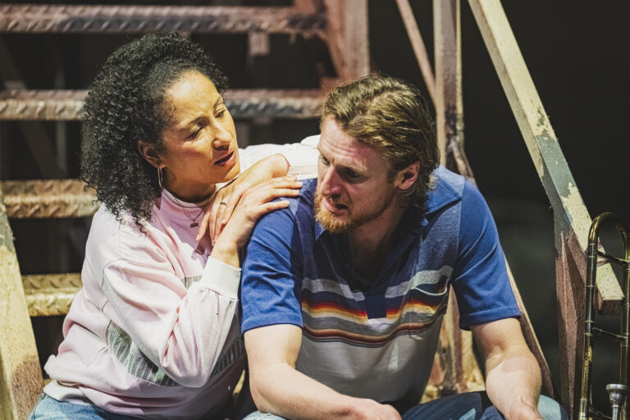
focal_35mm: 188
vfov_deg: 7.3
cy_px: 210
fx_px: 3290
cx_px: 315
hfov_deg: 10.9
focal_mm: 188
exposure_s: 1/250
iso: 2000
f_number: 2.8
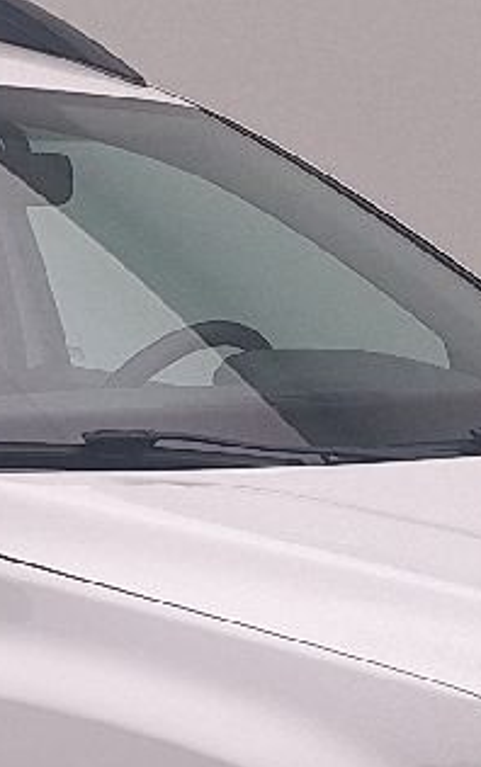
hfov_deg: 8.9
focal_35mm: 148
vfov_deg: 14.0
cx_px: 85
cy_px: 718
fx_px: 3099
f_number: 1.8
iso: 40
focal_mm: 5.54
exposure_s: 1/159
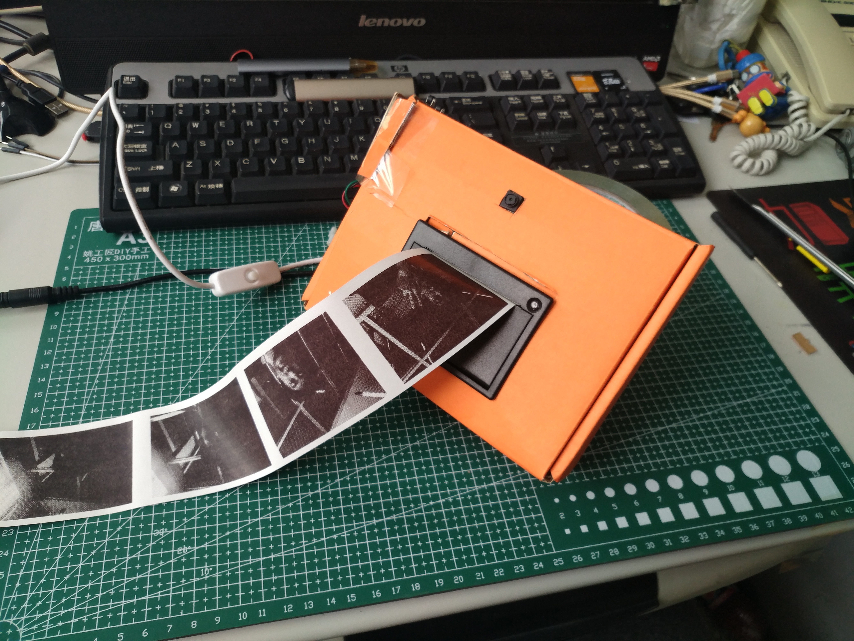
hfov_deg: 65.3
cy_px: 320
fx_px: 666
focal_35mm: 27
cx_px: 427
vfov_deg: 51.4
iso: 125
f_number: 2.2
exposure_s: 1/33
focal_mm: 4.73
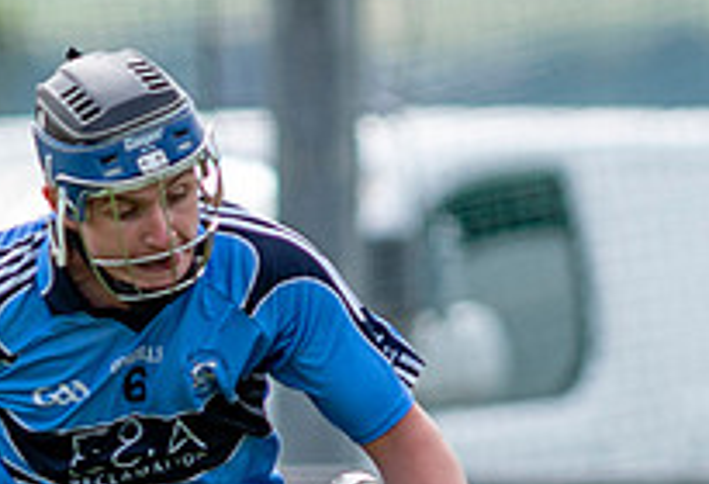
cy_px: 550
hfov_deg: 1.0
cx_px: 91
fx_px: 41390
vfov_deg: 0.7
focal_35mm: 2086
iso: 100
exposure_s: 1/1600
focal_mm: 300
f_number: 2.8
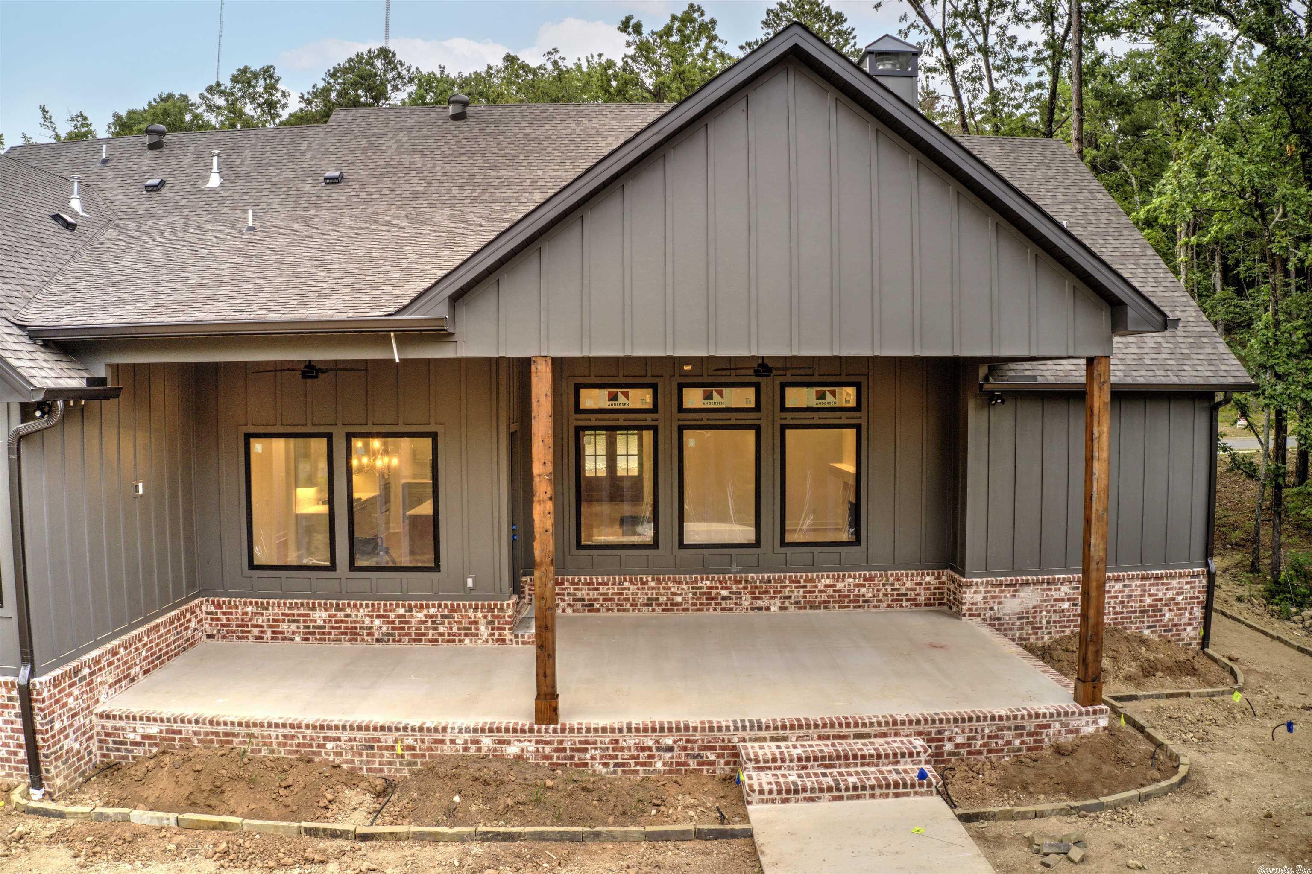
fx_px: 1020
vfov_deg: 46.4
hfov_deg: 65.5
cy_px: 437
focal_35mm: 28
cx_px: 656
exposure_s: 1/40
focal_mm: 10.3
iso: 100
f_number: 5.6
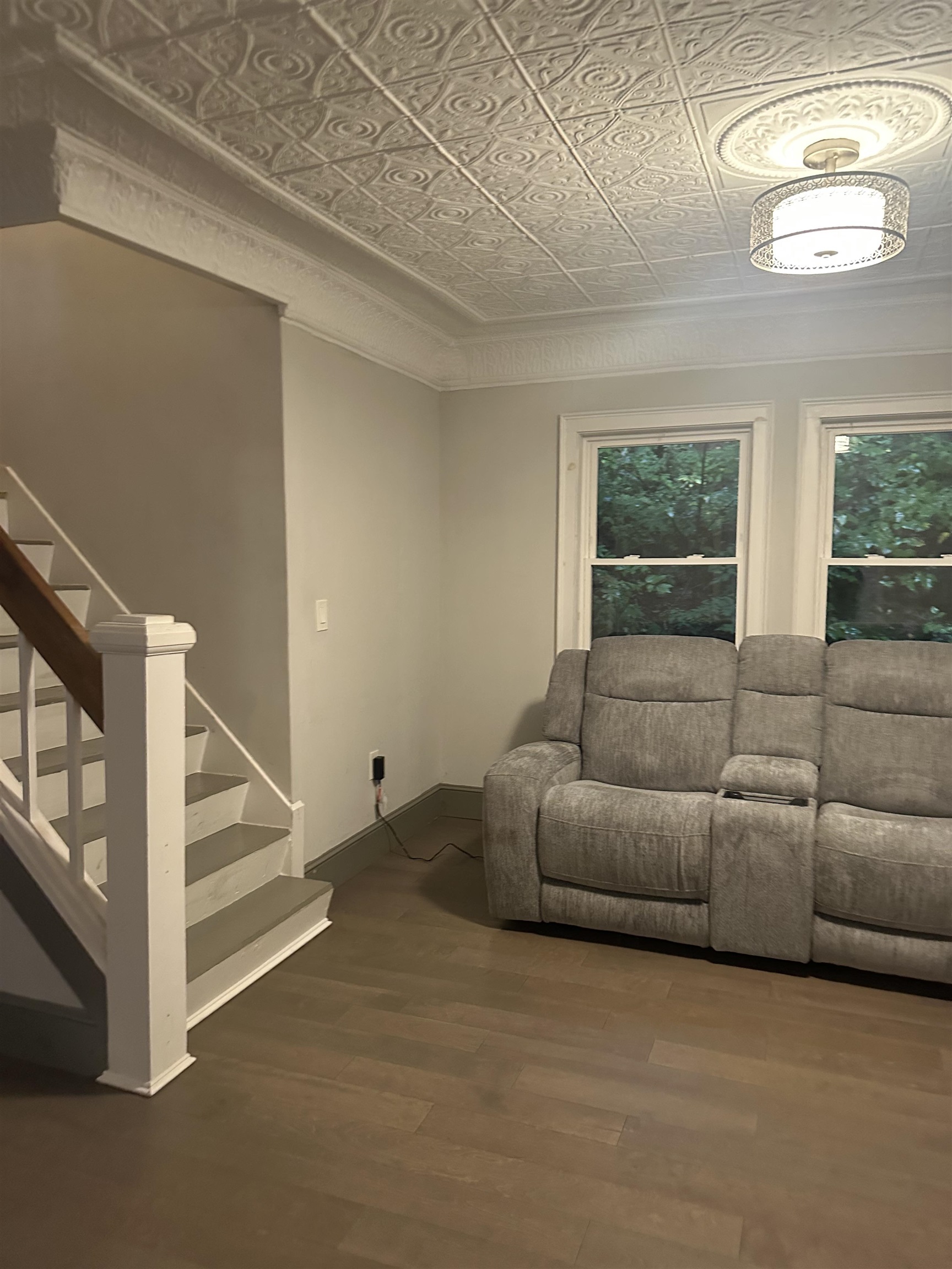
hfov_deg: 56.8
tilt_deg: -4.5
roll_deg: -3.1
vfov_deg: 71.6
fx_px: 880
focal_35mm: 24
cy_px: 634
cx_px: 476
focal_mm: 6.86
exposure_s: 1/60
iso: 640
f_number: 1.78
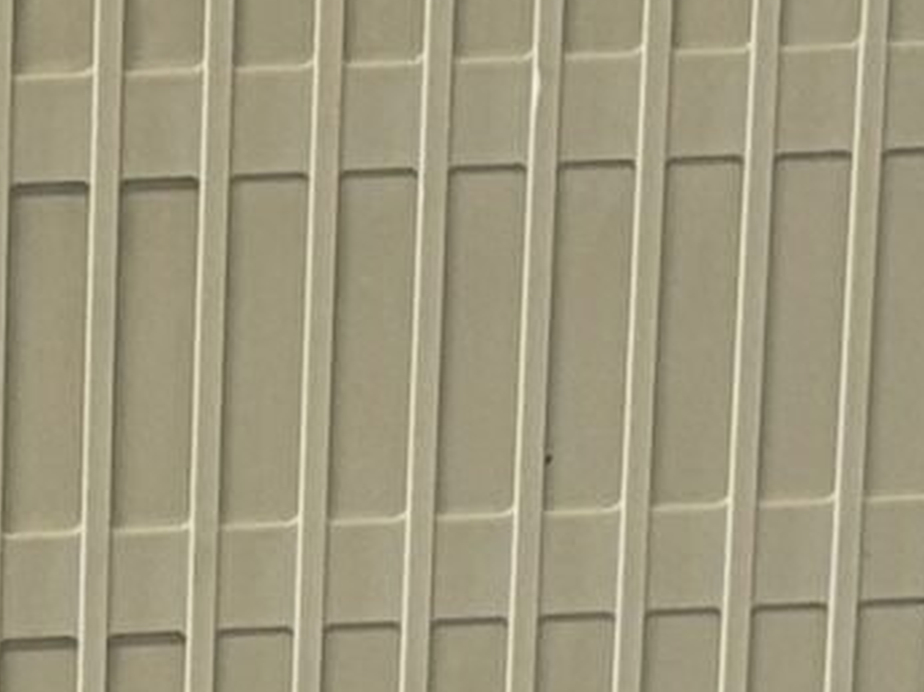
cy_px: 681
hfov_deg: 5.6
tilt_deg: -19.1
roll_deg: -0.7
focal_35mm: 354
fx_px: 9446
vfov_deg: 4.2
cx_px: -298
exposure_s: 1/66
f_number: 1.78
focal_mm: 6.76
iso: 100
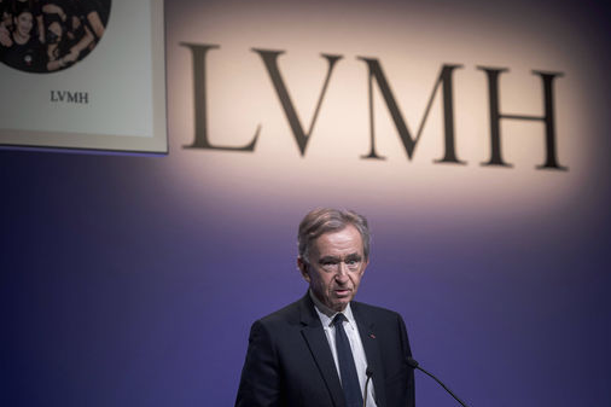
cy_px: 205
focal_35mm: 160
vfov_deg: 8.6
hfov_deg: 12.8
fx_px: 2715
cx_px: 333
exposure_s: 1/250
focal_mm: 135
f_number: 2.8
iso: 500
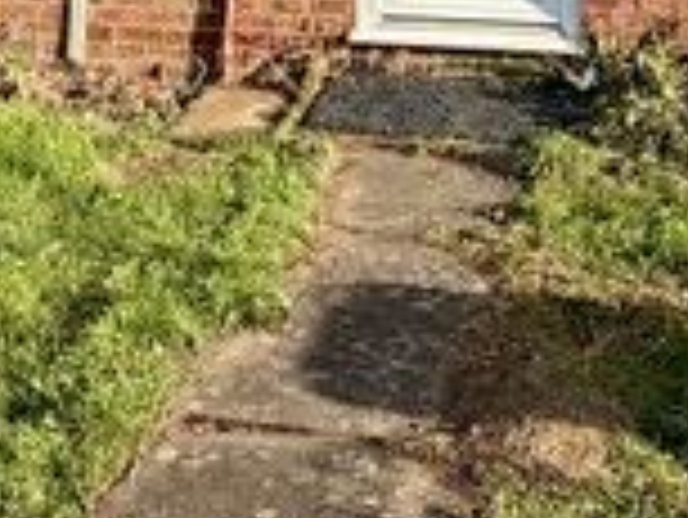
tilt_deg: +3.0
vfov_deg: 17.6
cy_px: -466
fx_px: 1273
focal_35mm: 64
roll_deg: +0.7
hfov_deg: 30.2
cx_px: 418
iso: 40
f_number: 2.2
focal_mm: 2.22
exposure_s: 1/559
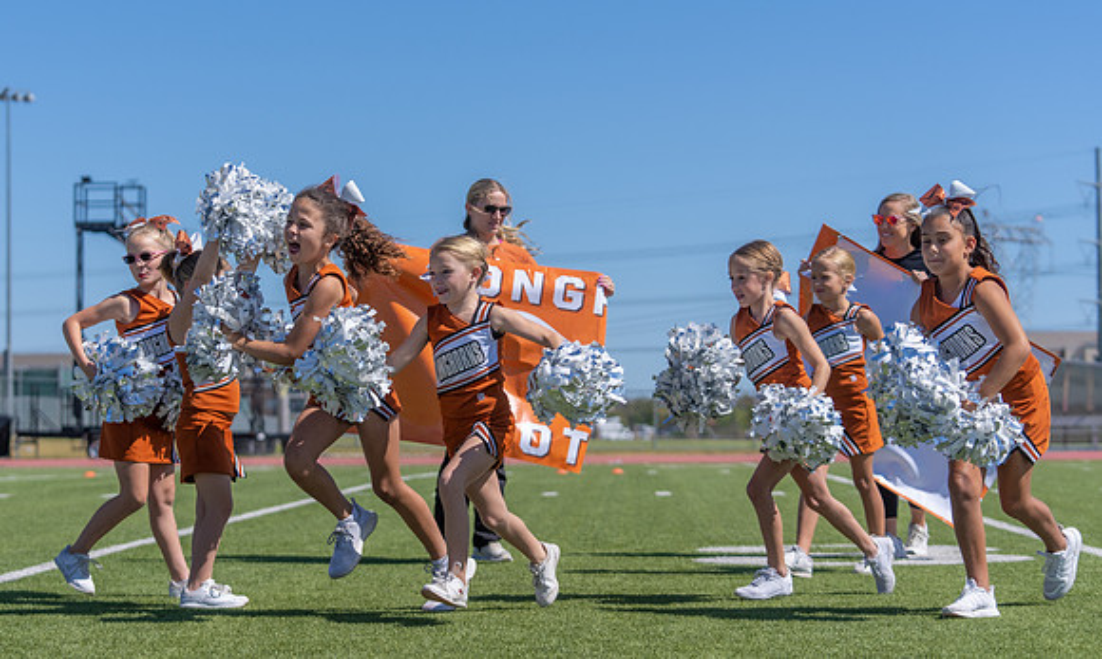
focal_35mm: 91
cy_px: 309
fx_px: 2692
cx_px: 437
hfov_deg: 23.1
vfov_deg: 14.0
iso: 125
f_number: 3.5
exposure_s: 1/2500
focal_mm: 71
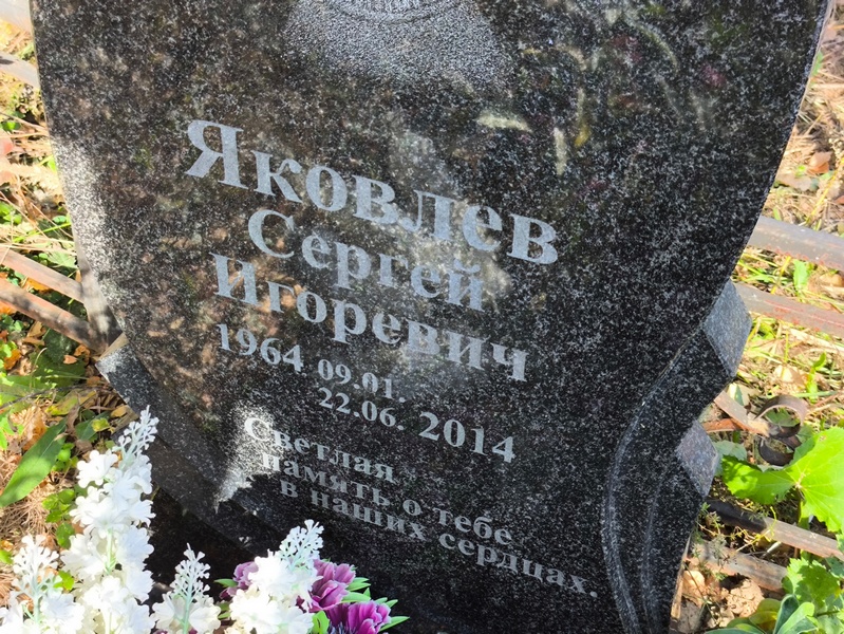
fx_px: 1220
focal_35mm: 50
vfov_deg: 29.1
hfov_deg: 38.2
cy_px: 317
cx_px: 422
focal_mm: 4.71
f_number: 1.7
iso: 50
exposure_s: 1/193
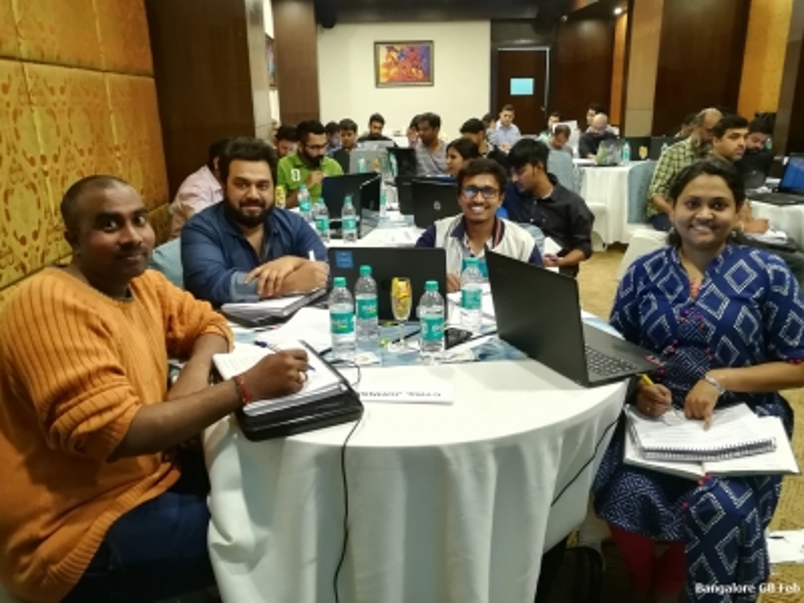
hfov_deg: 67.3
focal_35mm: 26
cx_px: 402
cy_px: 302
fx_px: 604
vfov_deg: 53.1
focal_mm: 3.83
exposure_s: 1/14.3
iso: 500
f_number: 2.2
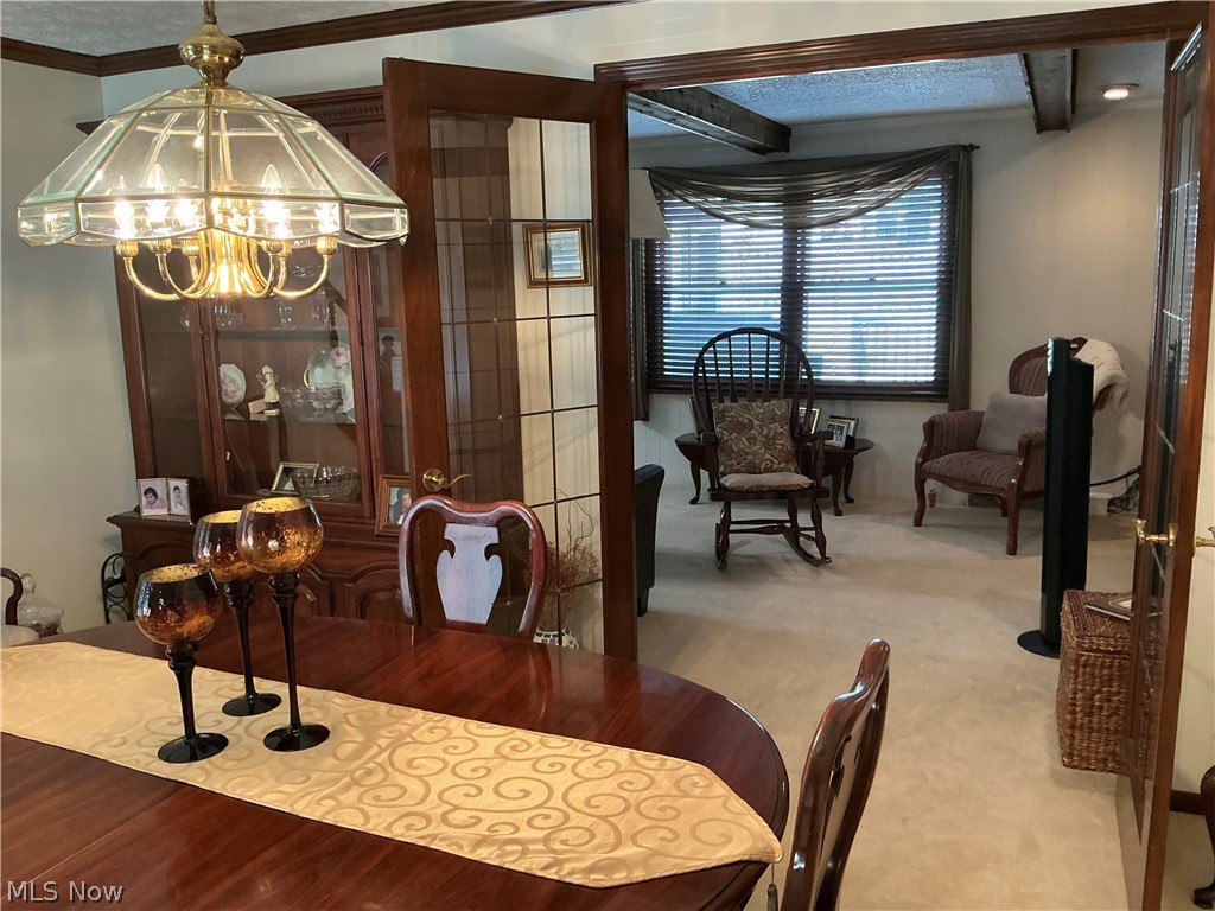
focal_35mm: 28
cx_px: 608
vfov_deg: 49.7
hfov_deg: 63.4
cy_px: 456
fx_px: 983
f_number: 1.8
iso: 200
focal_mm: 3
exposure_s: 1/60
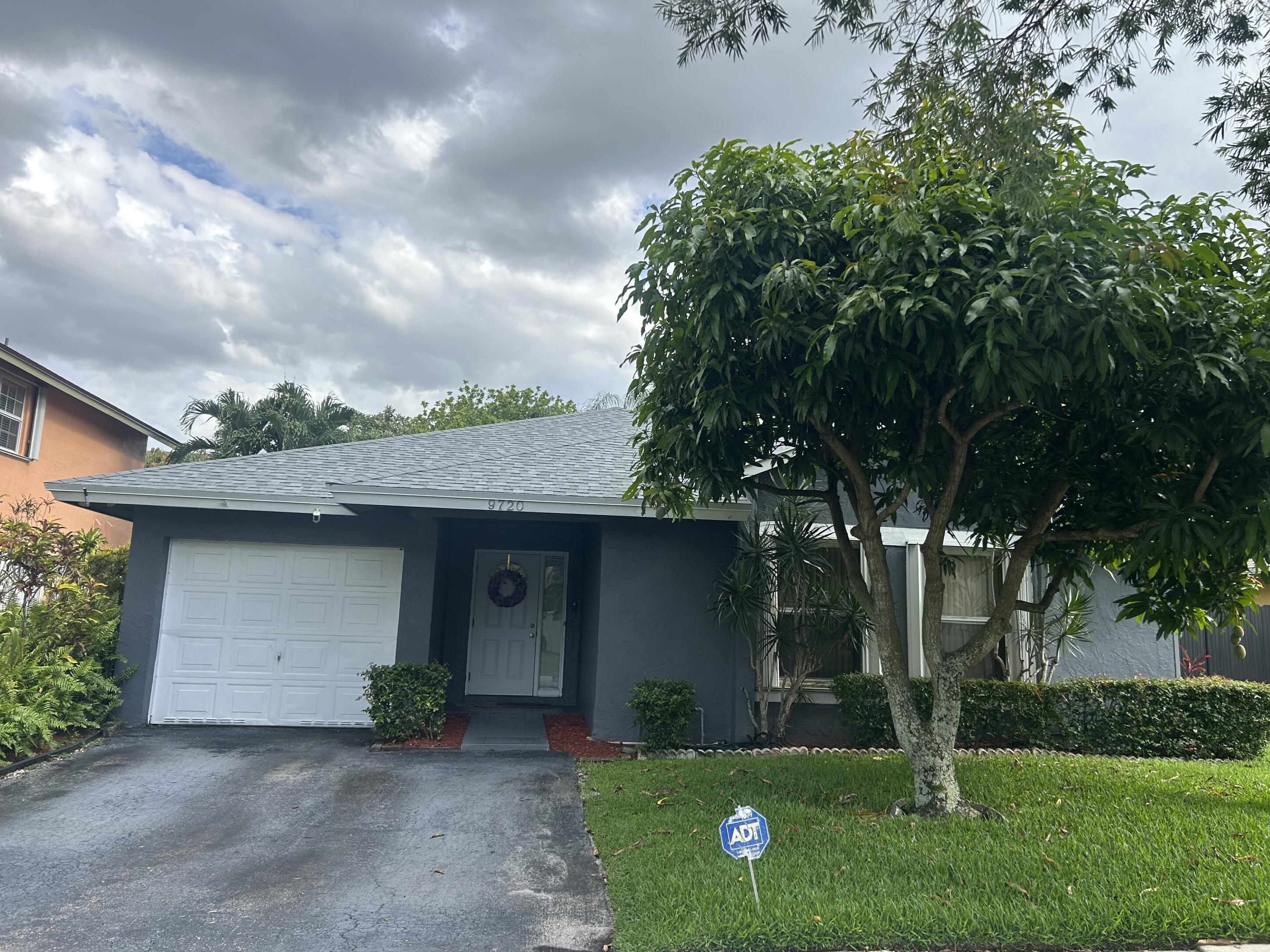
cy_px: 463
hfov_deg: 65.3
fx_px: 991
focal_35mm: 27
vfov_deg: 51.4
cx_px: 645
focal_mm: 5.7
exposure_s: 1/2632
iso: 50
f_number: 1.5
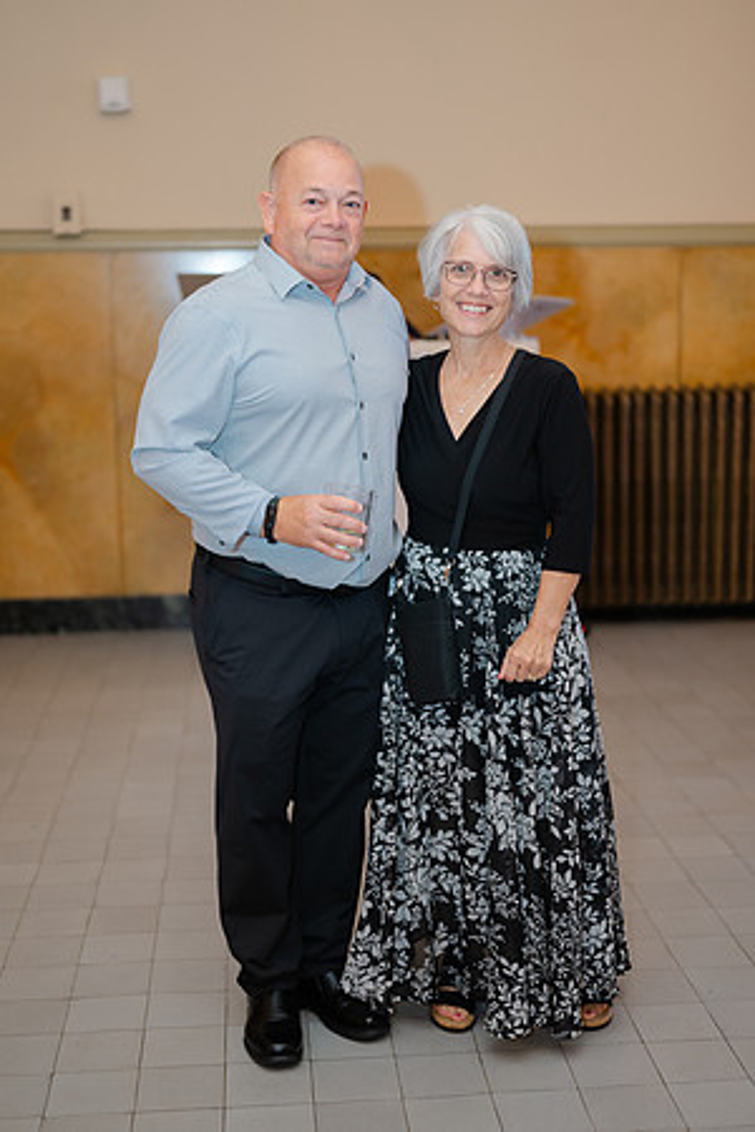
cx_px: 378
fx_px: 1573
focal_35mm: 50
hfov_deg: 27.0
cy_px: 566
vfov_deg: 39.6
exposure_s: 1/125
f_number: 1.8
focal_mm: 50
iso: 320
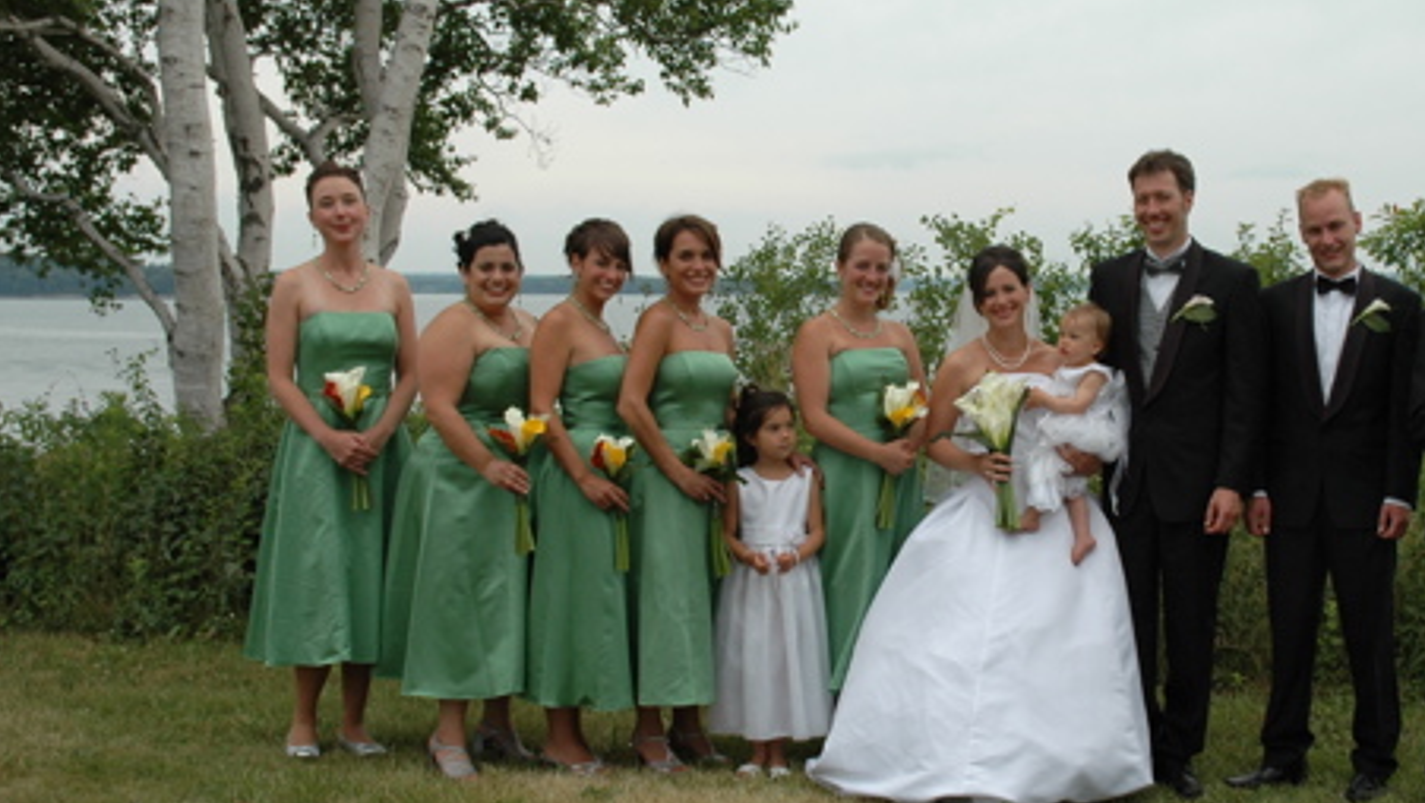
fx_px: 1852
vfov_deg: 24.4
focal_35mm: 49
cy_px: 432
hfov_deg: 41.6
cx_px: 932
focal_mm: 22
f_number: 8
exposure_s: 1/250
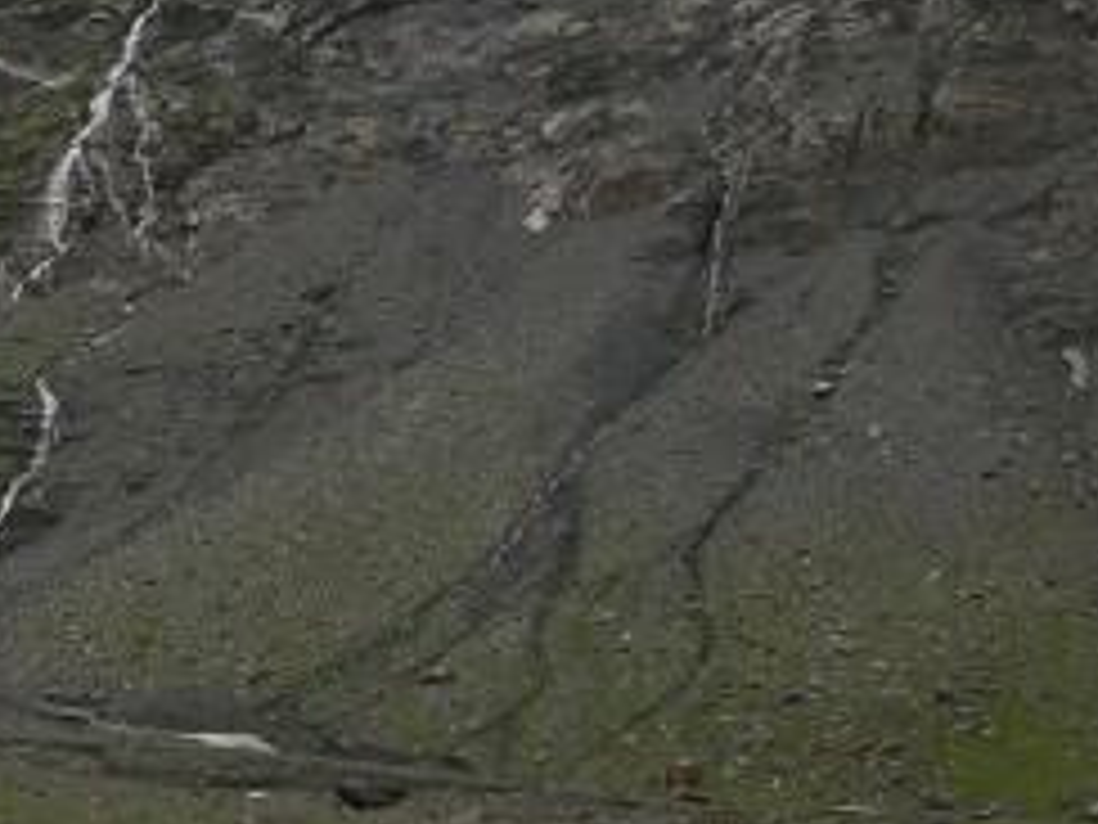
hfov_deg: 12.8
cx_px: -486
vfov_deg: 10.0
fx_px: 4663
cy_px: -32
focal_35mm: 147
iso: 50
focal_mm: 8.9
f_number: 4
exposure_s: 1/81.5
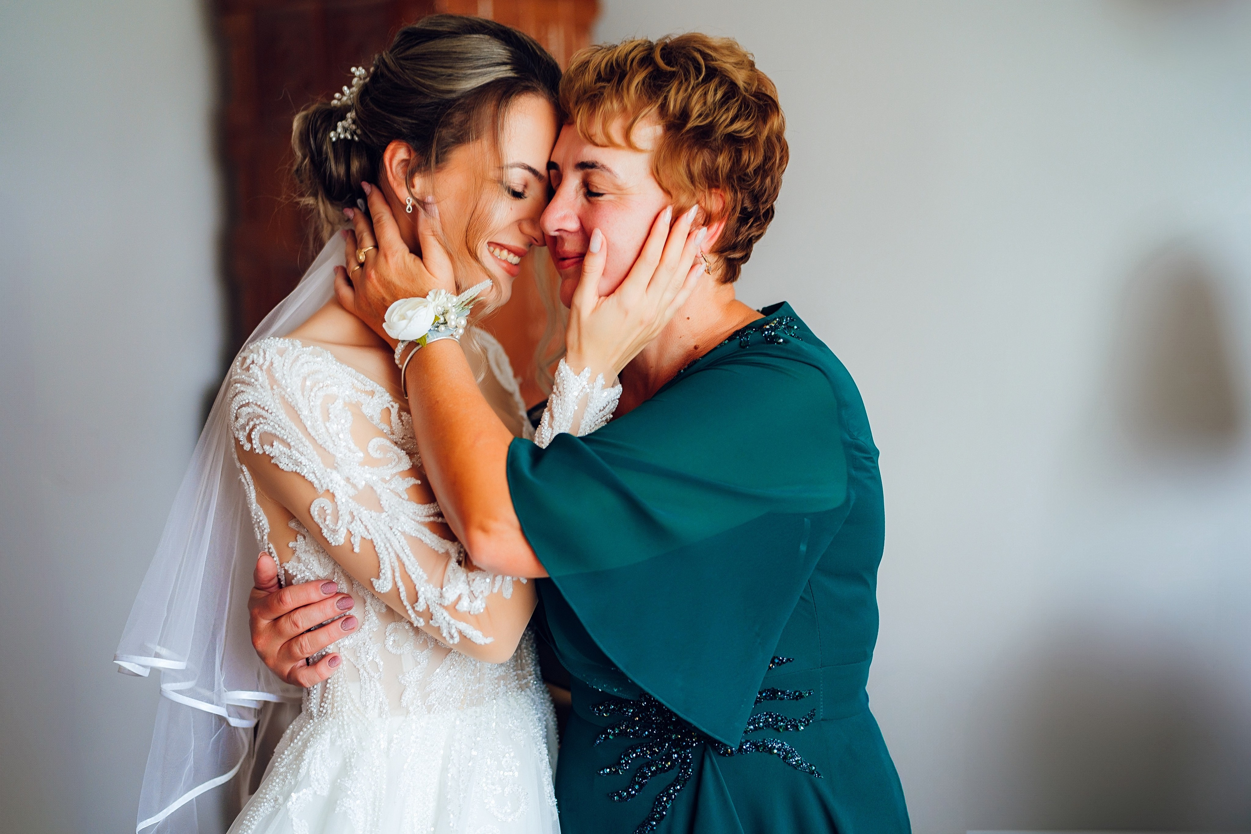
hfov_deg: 39.6
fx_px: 1737
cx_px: 626
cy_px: 417
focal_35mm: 50
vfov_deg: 27.0
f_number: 1.4
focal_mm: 50
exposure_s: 1/250
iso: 400
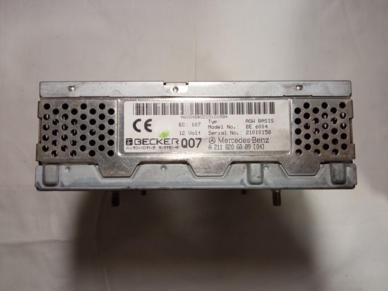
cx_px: 194
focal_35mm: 27
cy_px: 146
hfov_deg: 65.3
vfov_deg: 51.4
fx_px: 303
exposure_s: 1/33.3
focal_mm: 3.79
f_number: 2.2
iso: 124
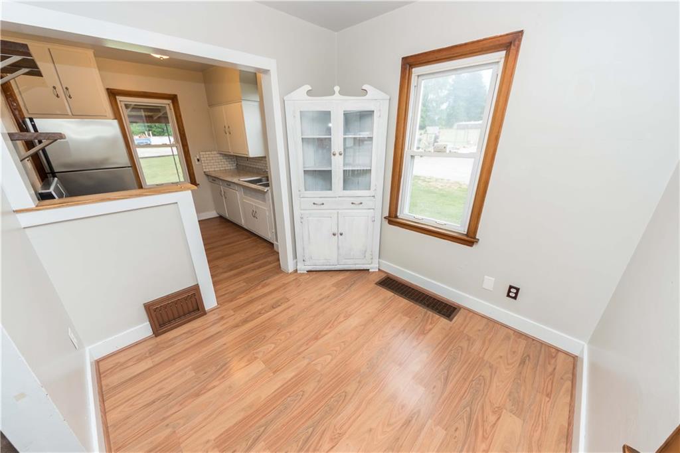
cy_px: 226
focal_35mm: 12
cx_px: 340
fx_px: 227
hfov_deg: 112.6
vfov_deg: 90.0
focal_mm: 8
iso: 250
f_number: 4.5
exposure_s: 1/60
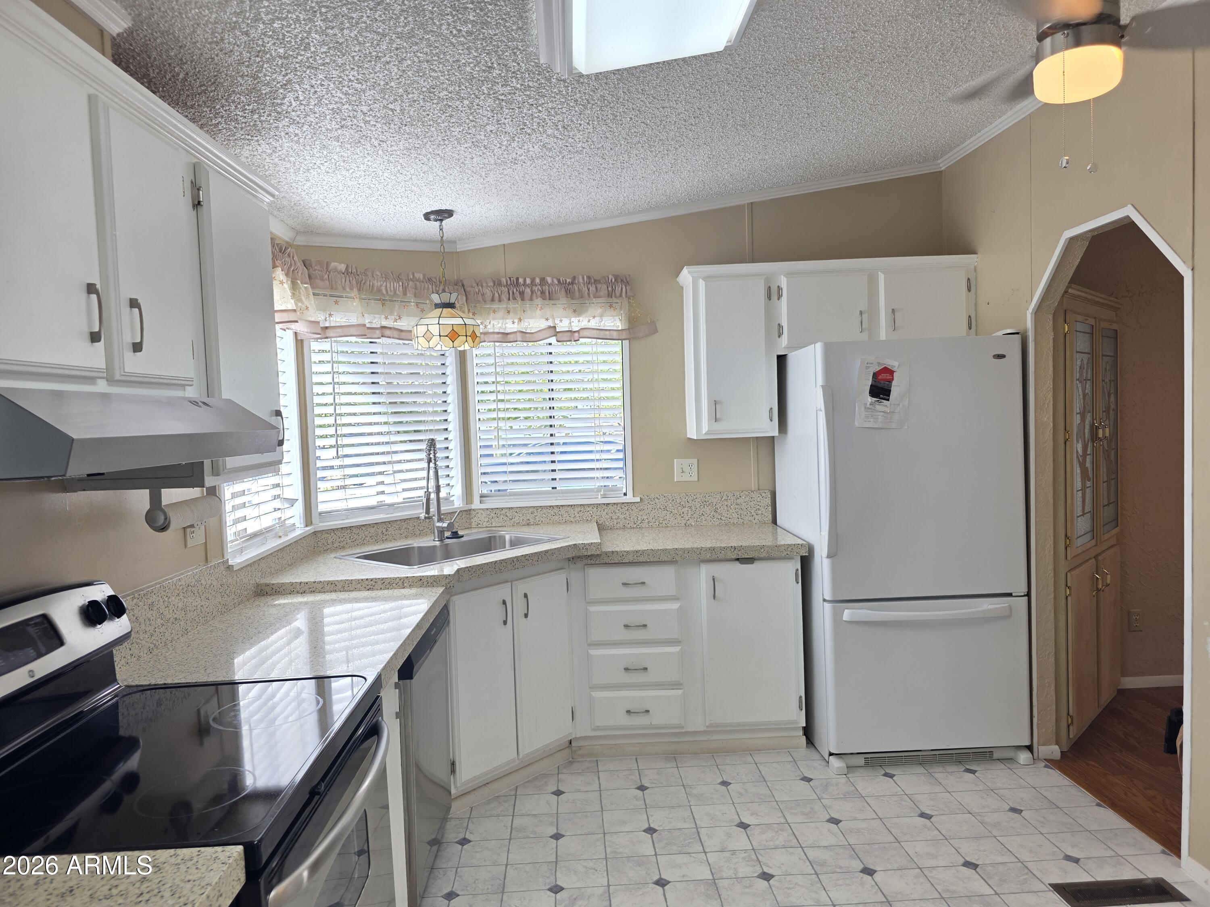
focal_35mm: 23
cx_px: 605
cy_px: 454
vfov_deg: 58.9
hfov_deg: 73.9
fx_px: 804
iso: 64
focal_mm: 6.3
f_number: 1.7
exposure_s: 1/120
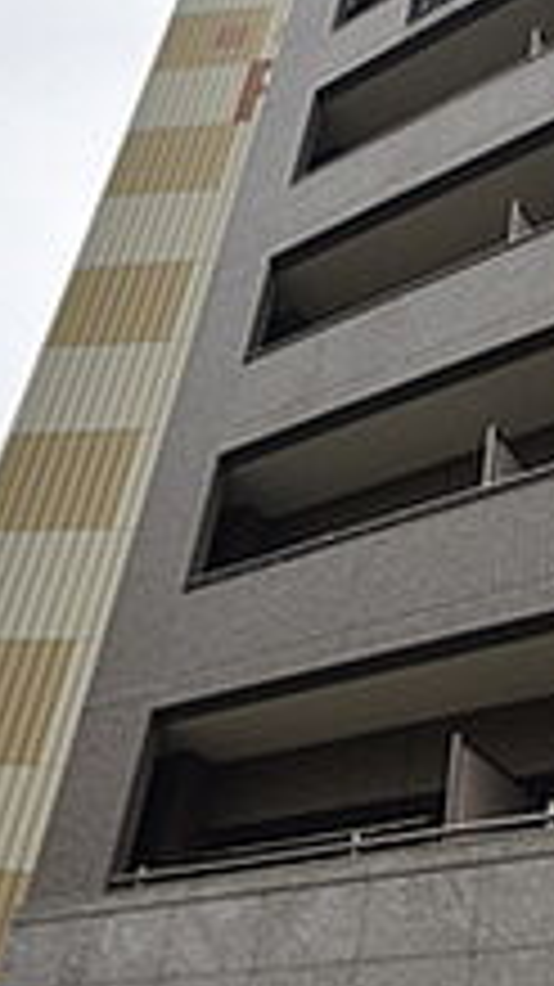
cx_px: 441
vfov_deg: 47.0
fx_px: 1124
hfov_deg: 27.2
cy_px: 612
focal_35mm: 43
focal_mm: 10
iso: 160
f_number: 8
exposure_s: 1/250
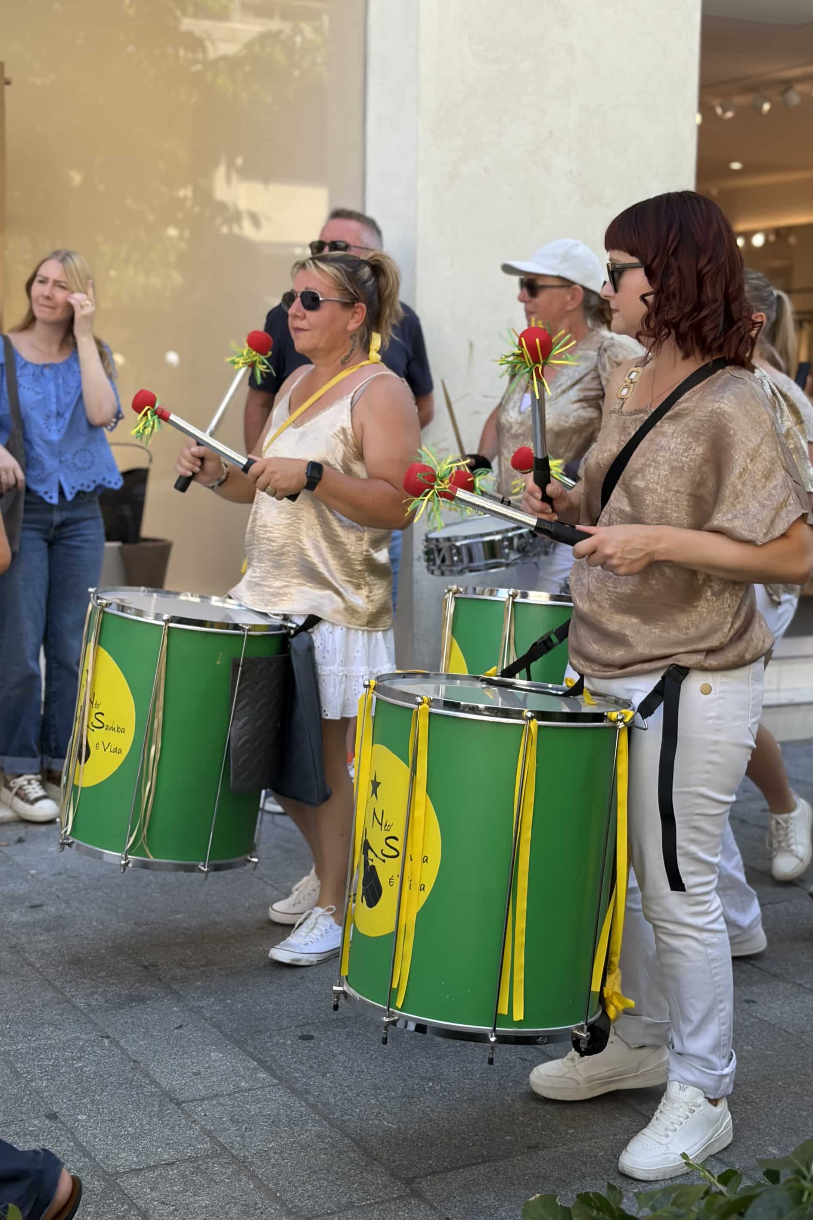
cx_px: 423
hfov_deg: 24.6
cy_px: 603
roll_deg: +0.1
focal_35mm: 55
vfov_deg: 36.2
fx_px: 1863
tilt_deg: -6.2
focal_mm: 5.96
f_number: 1.6
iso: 32
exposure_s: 1/326
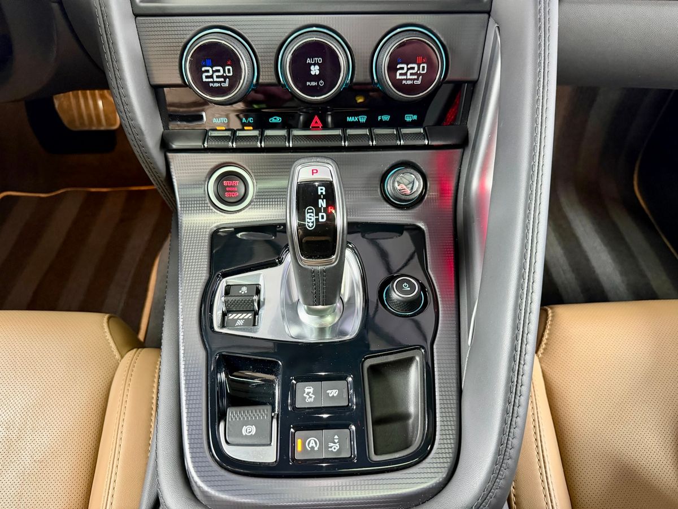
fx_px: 470
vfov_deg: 56.8
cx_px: 339
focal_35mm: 24
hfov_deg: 71.6
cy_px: 254
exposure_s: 1/58
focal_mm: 6.76
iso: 800
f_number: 1.78
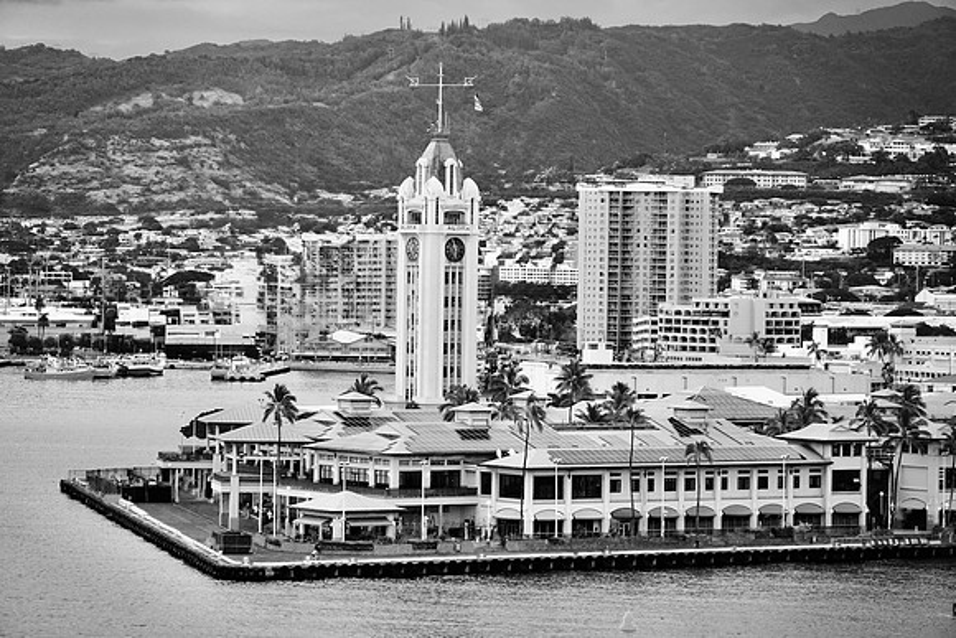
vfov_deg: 8.9
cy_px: 319
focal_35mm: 154
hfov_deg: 13.3
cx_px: 478
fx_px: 4104
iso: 400
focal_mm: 103
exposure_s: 1/200
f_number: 5.6
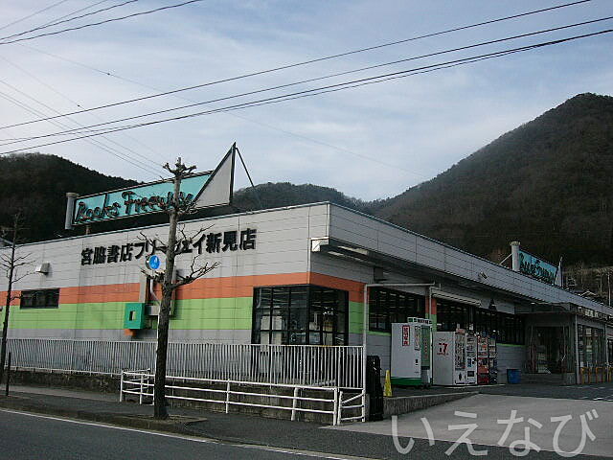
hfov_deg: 52.6
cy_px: 230
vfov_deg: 40.7
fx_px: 620
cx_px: 306
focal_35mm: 35
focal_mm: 5.8
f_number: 8
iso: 100
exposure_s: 1/160
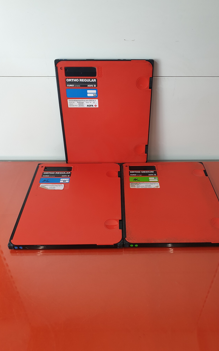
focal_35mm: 28
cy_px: 173
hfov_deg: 44.5
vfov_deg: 66.5
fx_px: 267
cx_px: 118
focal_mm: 4.3
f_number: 2.4
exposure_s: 1/50
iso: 125
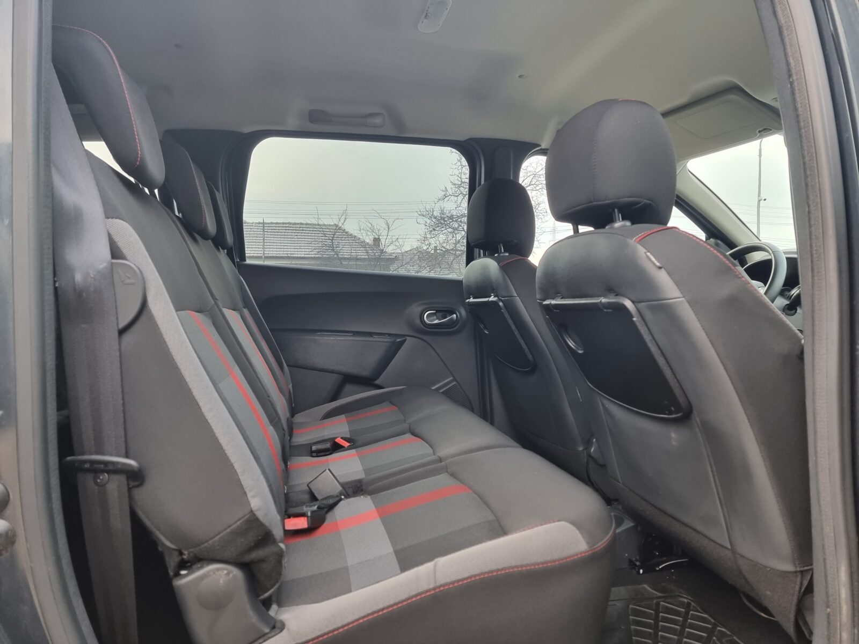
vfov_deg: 56.8
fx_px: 596
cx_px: 430
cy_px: 322
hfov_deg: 71.6
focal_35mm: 24
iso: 160
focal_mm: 6.7
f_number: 1.8
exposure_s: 1/120
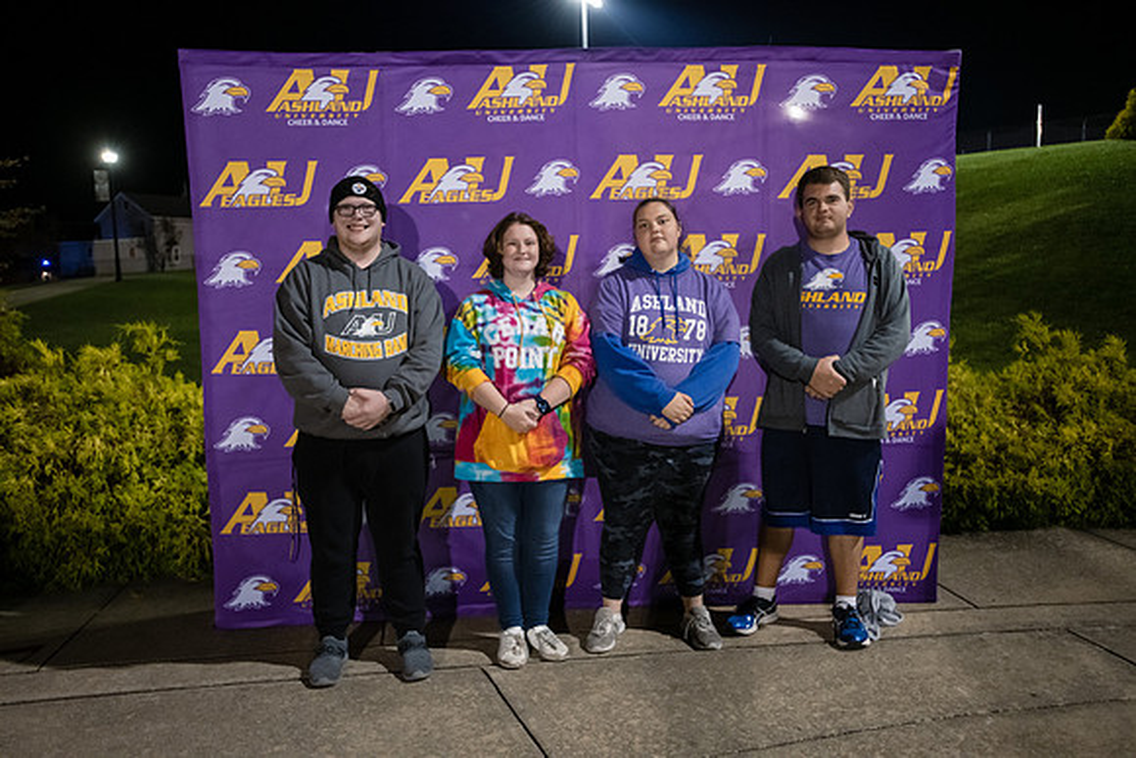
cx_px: 568
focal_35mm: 30
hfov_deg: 61.9
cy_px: 379
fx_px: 947
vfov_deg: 43.6
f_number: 3.2
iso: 4000
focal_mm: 30
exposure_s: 1/80
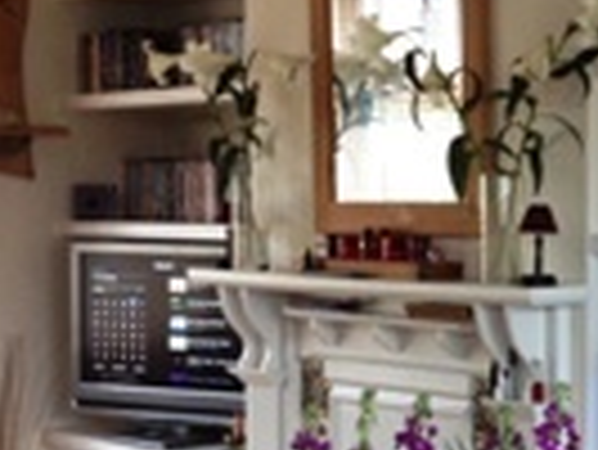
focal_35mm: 126
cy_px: 252
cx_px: 737
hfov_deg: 15.0
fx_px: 2179
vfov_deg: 11.8
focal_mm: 4.28
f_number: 2.4
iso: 64
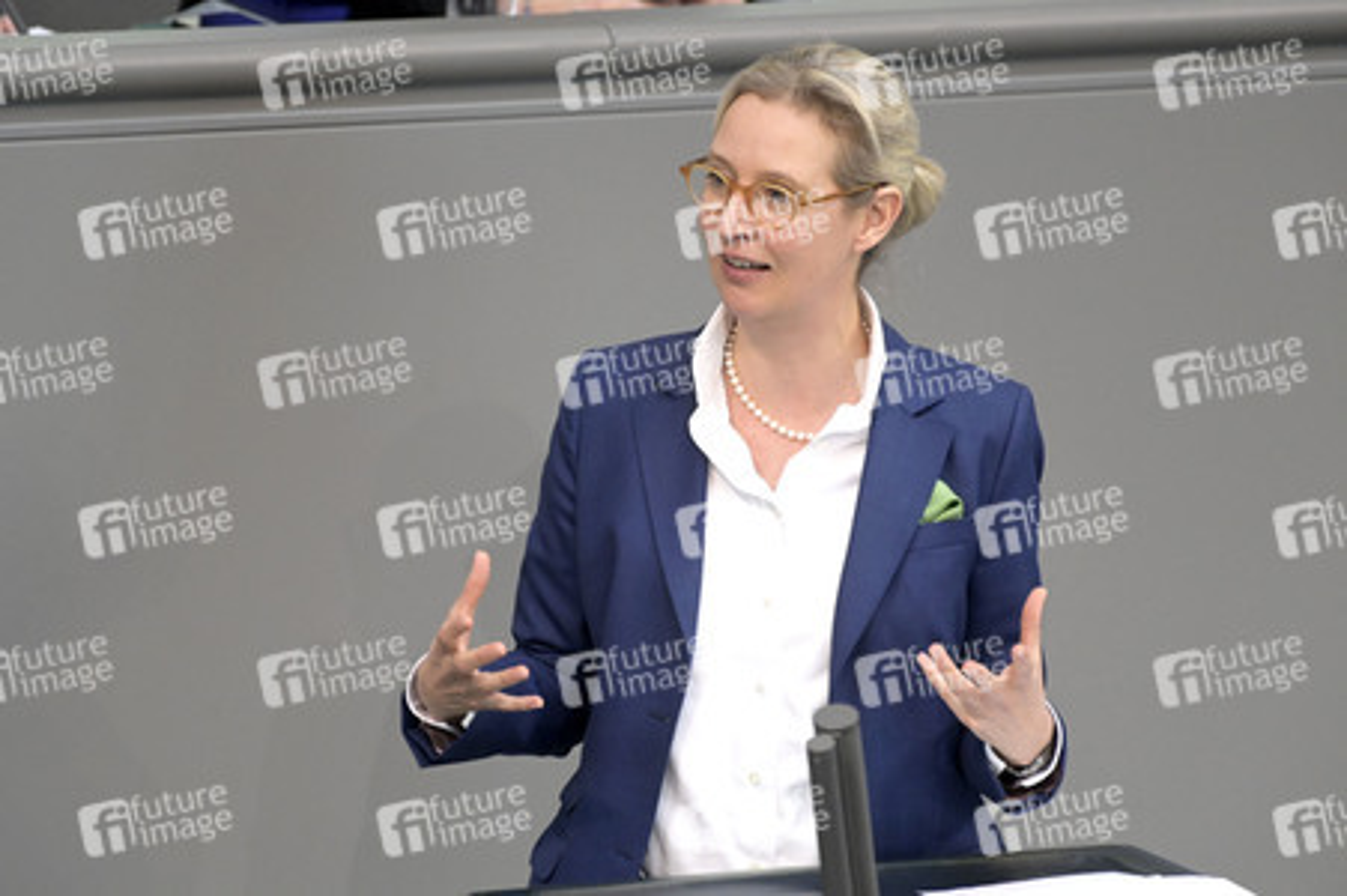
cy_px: 448
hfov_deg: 4.3
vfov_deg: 2.9
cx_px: 674
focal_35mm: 480
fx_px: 17946
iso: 10000
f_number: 5.6
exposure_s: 1/400
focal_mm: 480
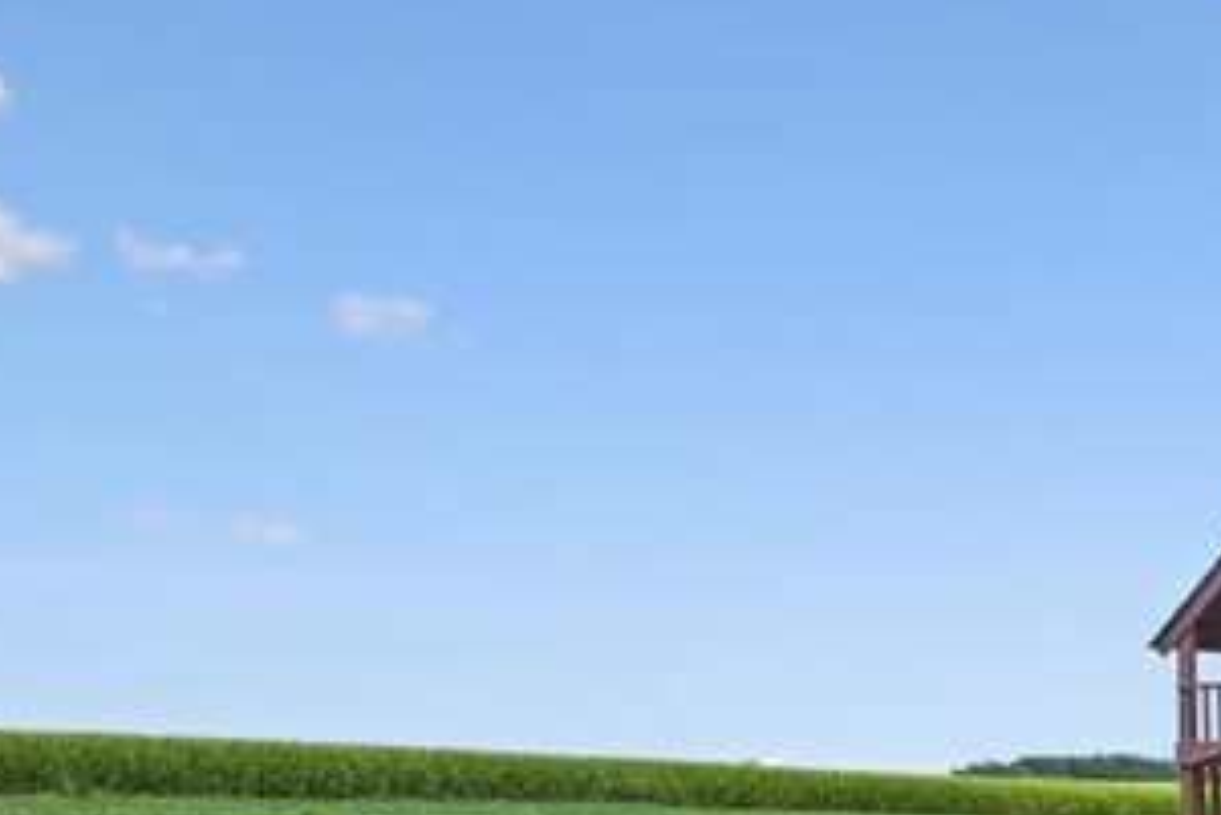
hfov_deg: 24.5
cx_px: 1724
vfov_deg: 19.6
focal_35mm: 68
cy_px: 781
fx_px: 2307
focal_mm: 16
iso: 640
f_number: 9
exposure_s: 1/1600
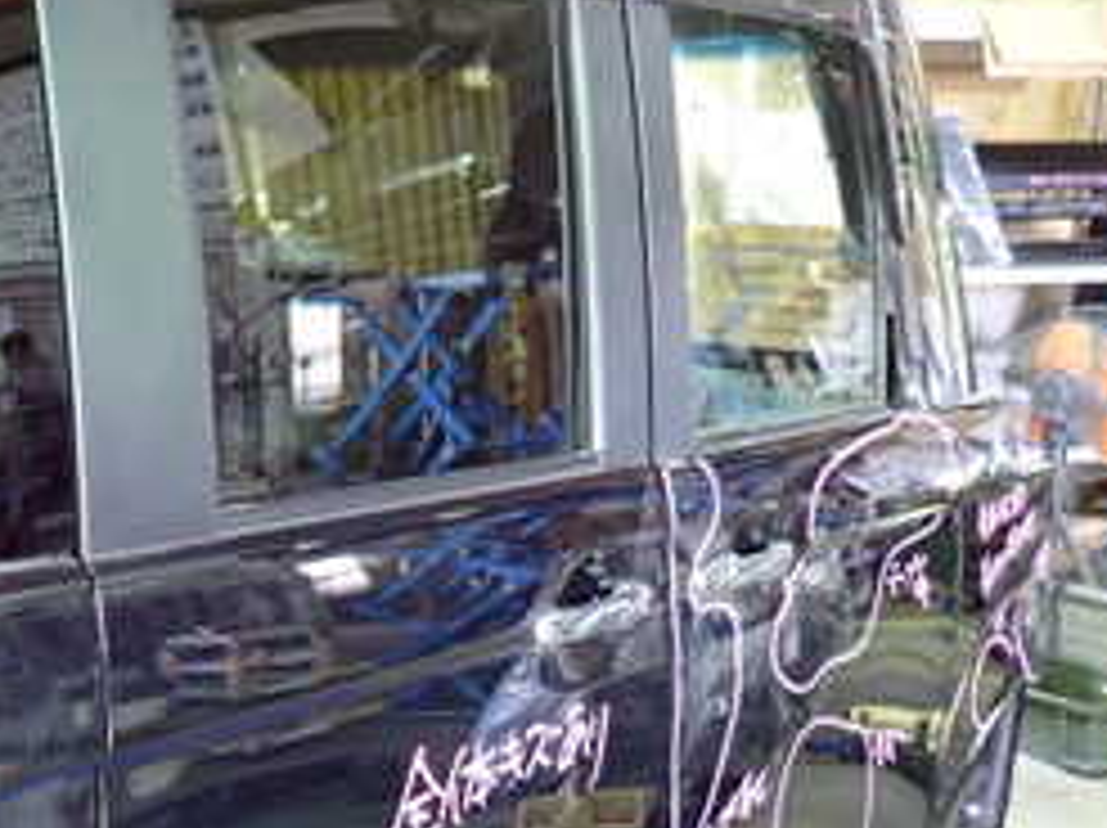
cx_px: 148
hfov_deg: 30.5
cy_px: 698
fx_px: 1949
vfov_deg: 23.5
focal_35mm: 61
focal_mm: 4.5
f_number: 2
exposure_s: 1/30
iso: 800
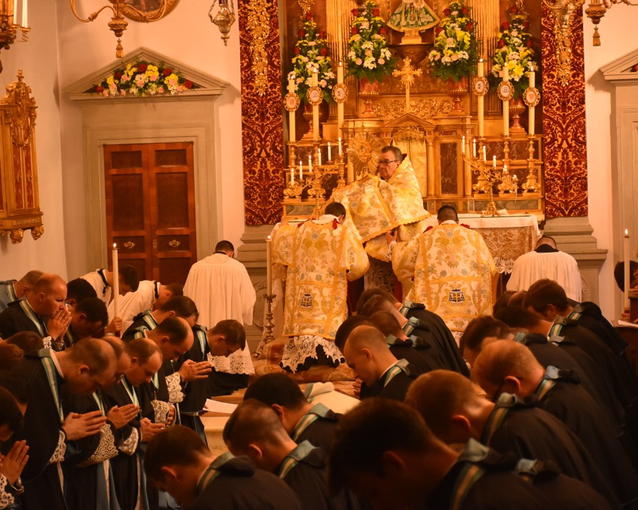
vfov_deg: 17.3
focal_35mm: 89
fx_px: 1680
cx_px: 320
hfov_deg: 21.5
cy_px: 255
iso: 1600
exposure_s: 1/100
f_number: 5
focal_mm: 52
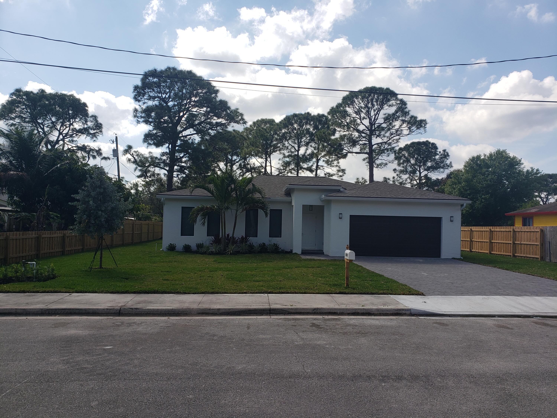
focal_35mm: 26
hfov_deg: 67.3
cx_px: 278
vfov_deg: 53.1
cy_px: 209
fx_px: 418
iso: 50
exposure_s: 1/1889
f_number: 2.4
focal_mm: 4.3
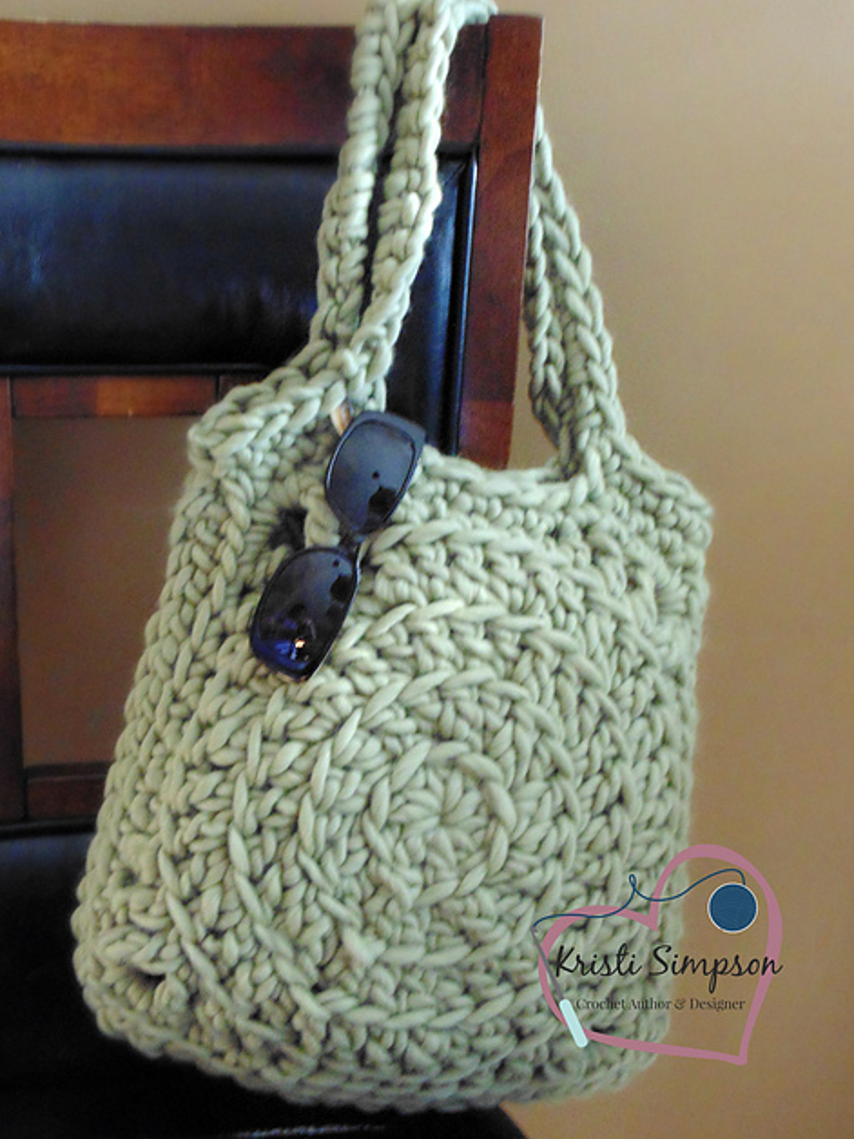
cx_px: 426
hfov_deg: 27.0
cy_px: 575
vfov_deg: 35.5
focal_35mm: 54
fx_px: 1776
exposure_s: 1/10
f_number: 3.9
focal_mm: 9.5
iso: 400
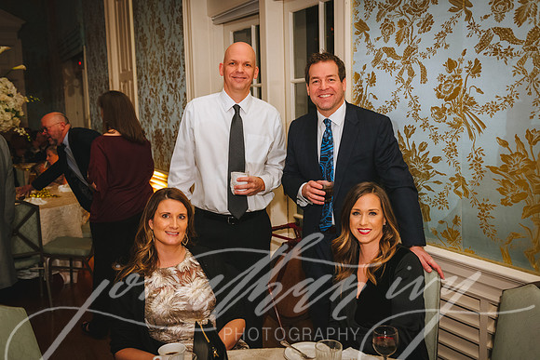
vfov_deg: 37.9
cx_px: 270
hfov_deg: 54.4
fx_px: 525
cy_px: 180
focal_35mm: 35
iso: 3200
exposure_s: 1/160
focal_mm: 35
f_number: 4
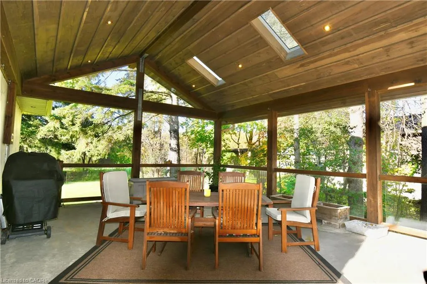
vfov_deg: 64.5
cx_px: 214
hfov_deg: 86.9
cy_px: 142
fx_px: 225
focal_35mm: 19
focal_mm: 13
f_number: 9
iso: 250
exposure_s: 1/60
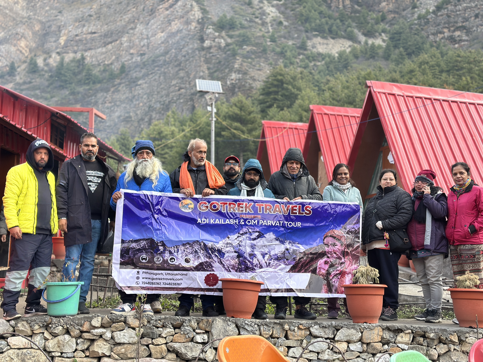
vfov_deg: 30.3
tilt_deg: +7.2
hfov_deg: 39.7
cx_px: 242
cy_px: 181
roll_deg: -1.4
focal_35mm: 48
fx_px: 670
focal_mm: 6.86
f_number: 1.78
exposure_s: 1/478
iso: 80
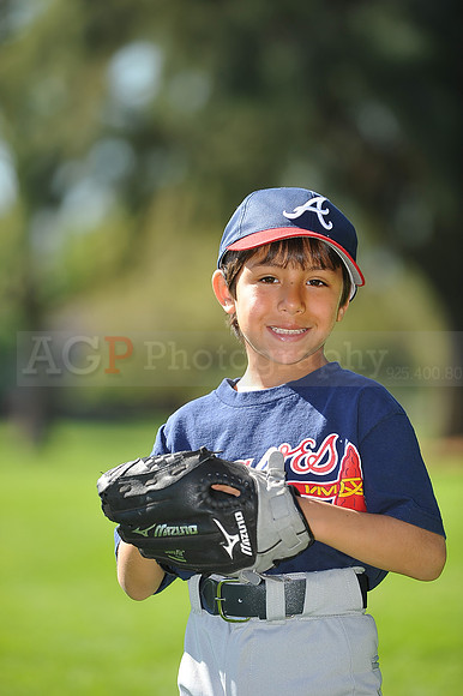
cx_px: 232
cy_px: 348
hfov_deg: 6.9
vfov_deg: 10.3
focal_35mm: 200
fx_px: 3863
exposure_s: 1/640
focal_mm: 200
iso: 200
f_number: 4.5
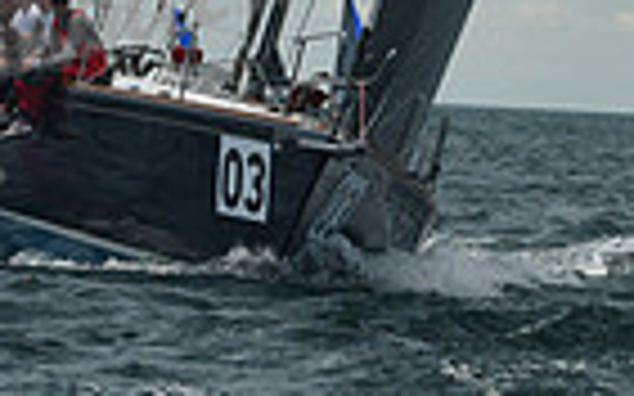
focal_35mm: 420
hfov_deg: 5.0
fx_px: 7254
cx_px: 578
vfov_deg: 3.1
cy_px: -716
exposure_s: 1/640
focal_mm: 100
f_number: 9
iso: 320
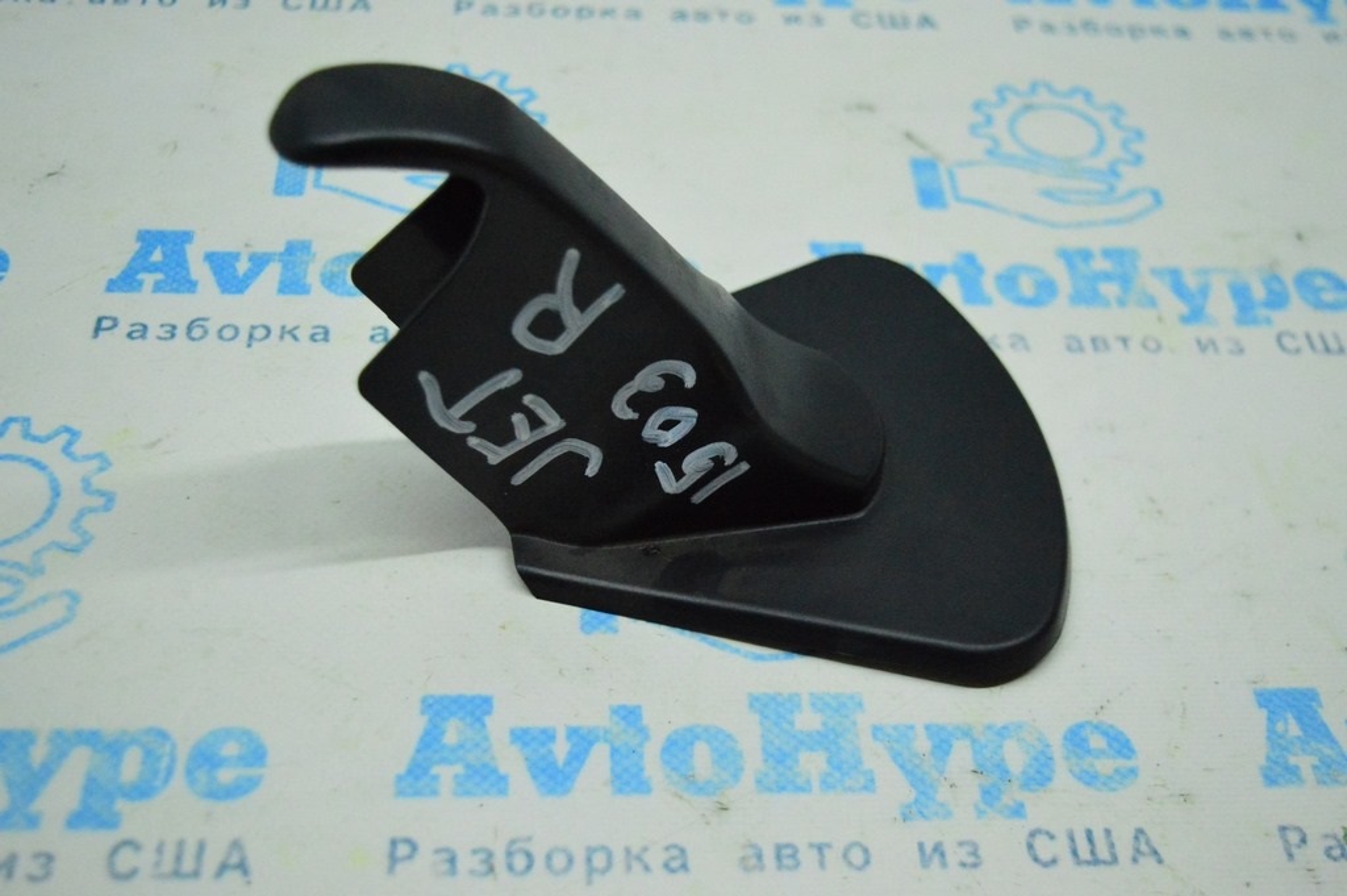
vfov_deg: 28.9
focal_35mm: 46
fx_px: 1738
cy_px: 448
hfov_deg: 42.4
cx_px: 674
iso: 6400
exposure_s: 1/1000
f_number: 4.2
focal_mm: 31
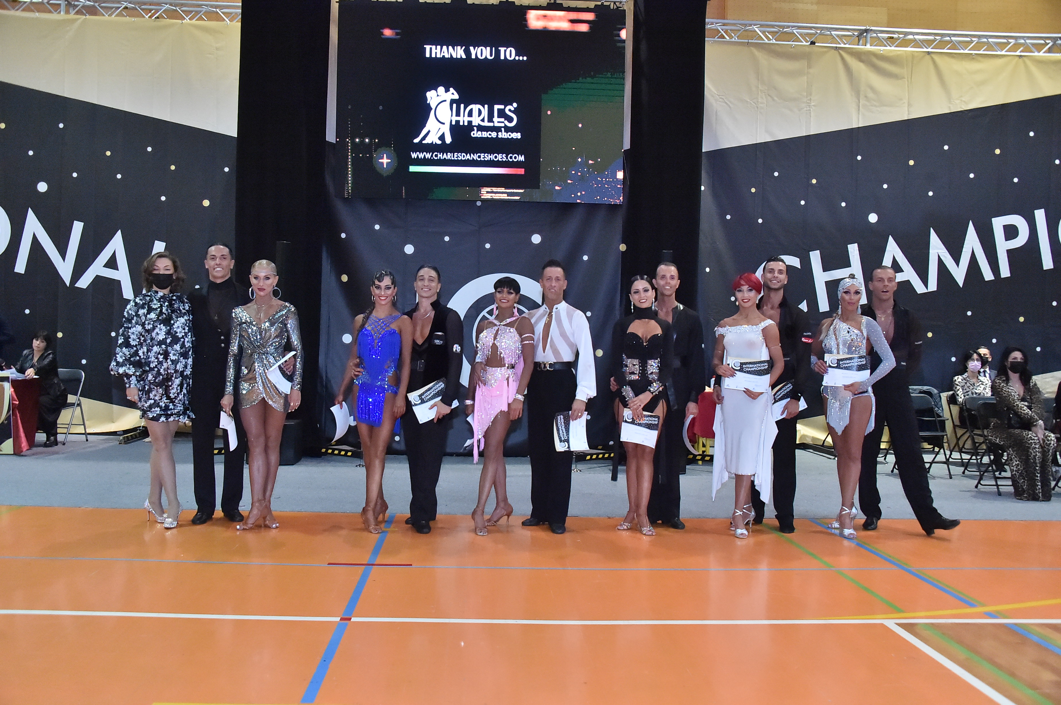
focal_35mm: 32
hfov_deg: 58.8
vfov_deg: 41.0
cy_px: 352
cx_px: 530
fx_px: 942
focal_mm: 32
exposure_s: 1/500
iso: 8000
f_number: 5.6
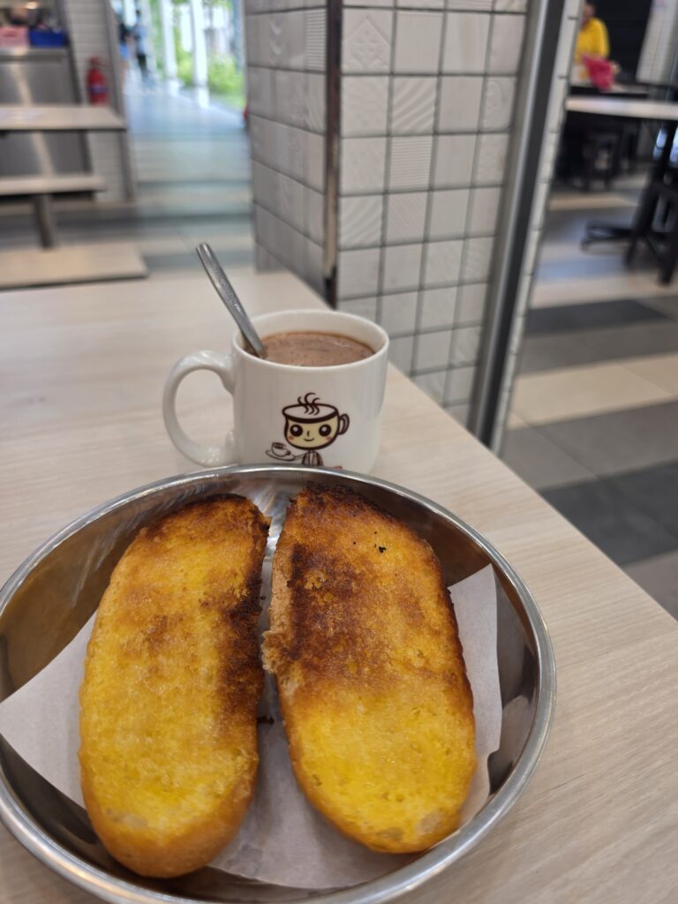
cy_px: 452
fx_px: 601
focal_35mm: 23
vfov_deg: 73.9
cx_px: 339
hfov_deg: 58.9
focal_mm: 6.5
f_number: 1.4
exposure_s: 1/180
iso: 50
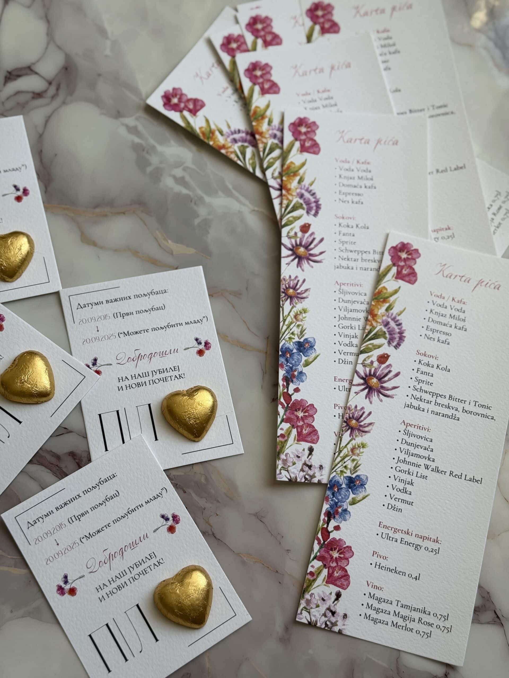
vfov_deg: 39.7
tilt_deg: -71.2
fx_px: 941
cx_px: 254
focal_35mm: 48
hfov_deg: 30.3
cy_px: 339
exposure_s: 1/122
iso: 50
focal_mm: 6.76
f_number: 1.78
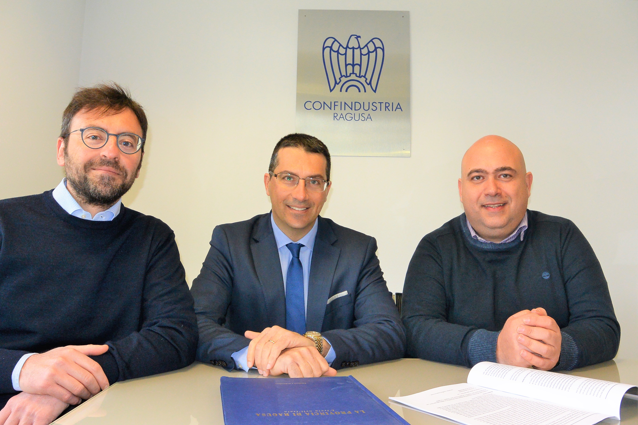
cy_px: 215
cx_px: 309
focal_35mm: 30
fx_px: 532
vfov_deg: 43.6
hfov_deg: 61.9
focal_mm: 11
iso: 400
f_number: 5.6
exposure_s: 1/40
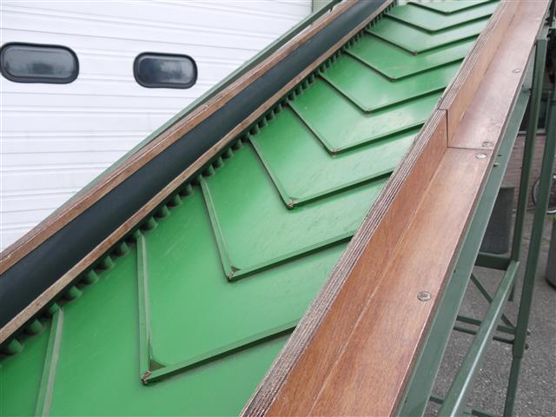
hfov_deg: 56.8
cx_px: 278
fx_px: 514
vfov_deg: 44.2
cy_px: 208
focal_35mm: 32
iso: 100
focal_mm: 16
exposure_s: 1/200
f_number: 5.6
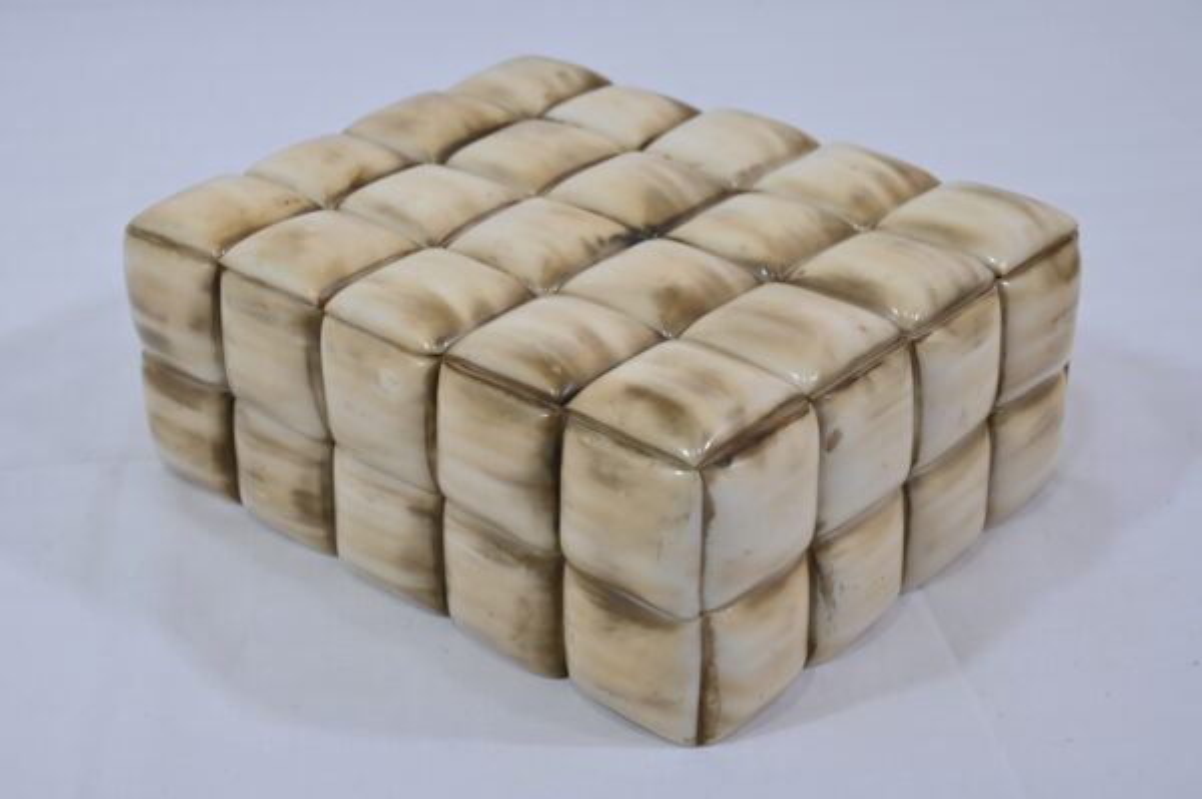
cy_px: 400
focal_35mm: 56
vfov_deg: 24.2
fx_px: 1868
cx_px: 601
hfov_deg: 35.7
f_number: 8
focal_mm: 56
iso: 640
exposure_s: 1/125
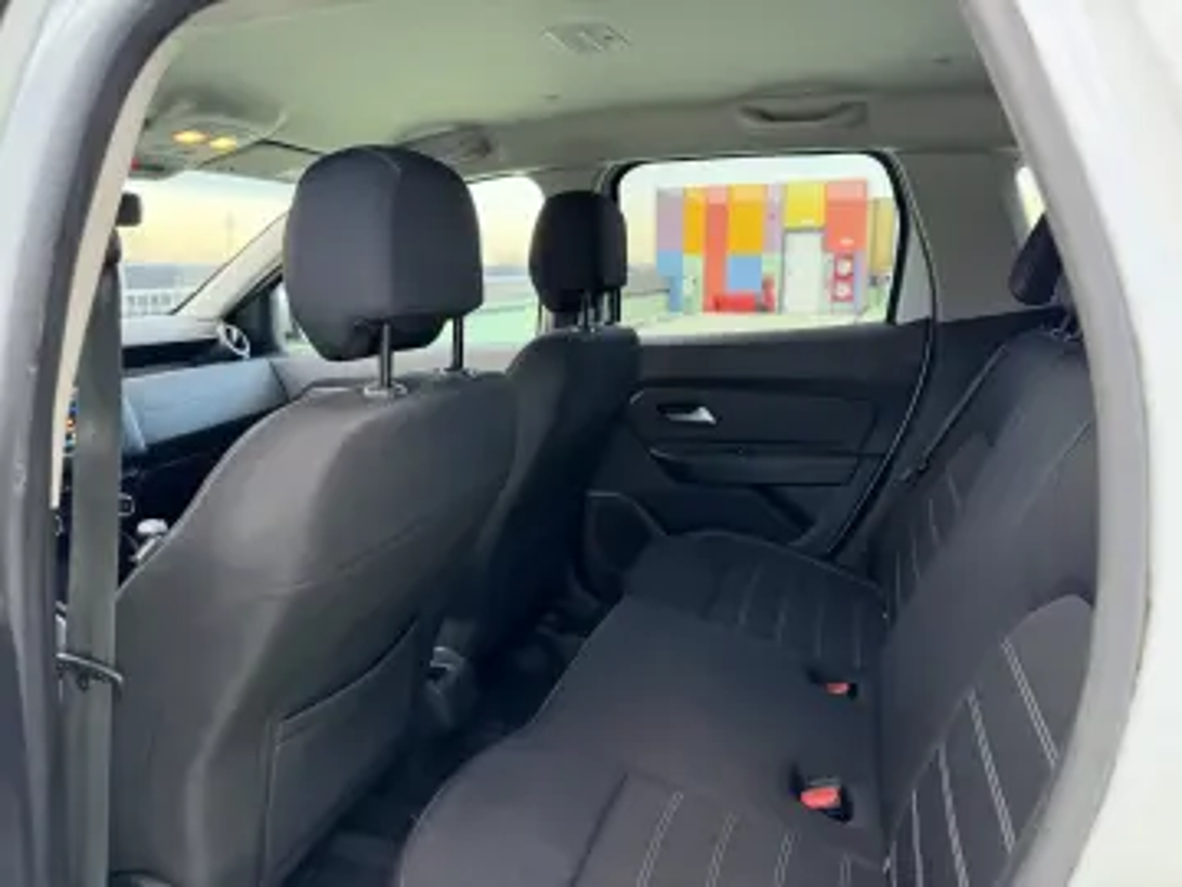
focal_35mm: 24
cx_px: 591
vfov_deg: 56.8
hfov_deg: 71.6
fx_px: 820
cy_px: 444
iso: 250
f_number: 1.78
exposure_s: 1/60
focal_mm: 6.76
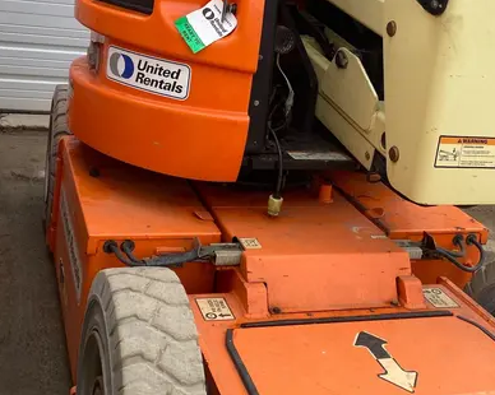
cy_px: 67
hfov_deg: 38.8
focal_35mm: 48
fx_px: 703
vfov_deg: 30.5
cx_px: 221
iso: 64
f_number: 1.8
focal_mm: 4.25
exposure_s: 1/122
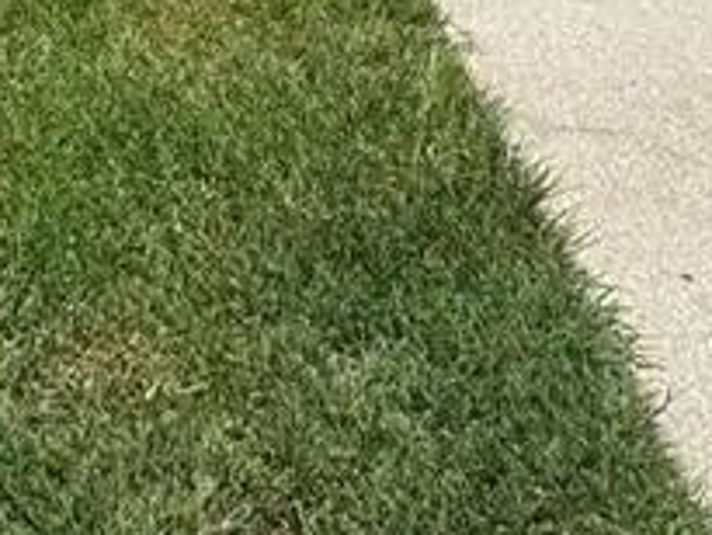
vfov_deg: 15.7
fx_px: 1441
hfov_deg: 27.1
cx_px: 118
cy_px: -587
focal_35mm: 70
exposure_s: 1/2770
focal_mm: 2.22
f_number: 2.2
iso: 50
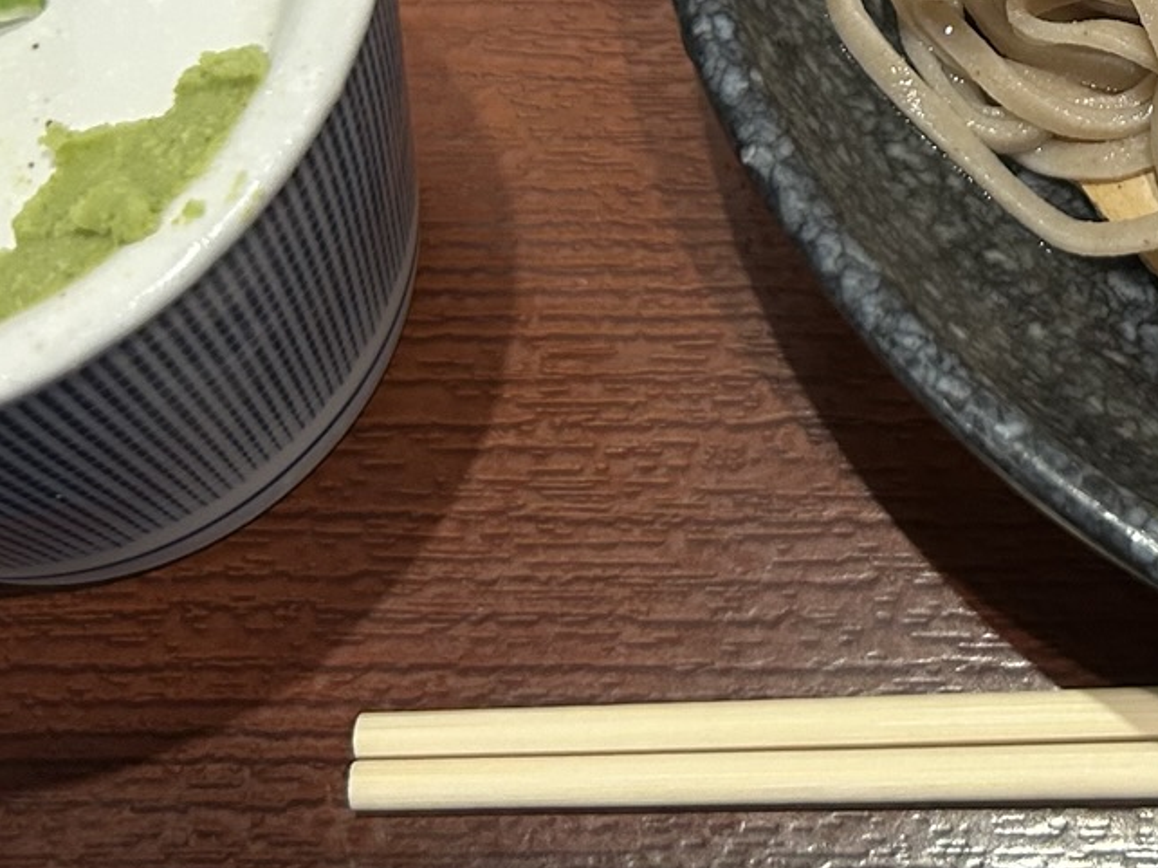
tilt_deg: -56.5
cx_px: 1109
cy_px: -126
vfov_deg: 17.5
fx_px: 2709
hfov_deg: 23.3
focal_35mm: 81
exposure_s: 1/100
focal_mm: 5.7
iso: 125
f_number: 1.5
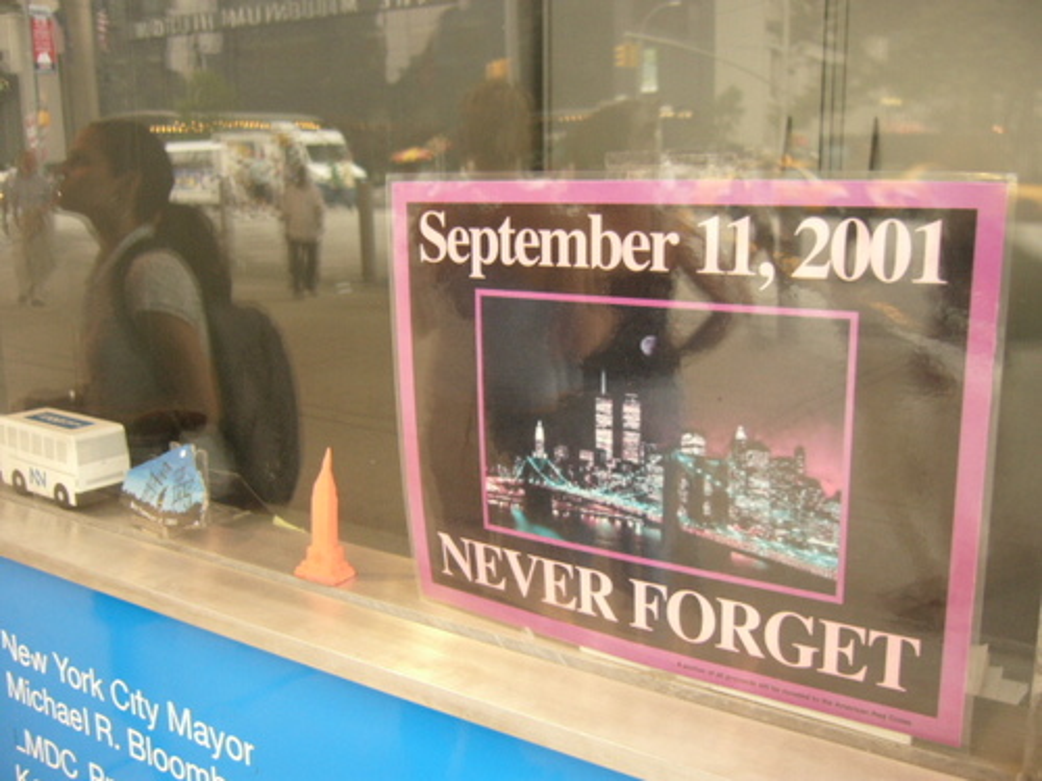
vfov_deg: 40.7
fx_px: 1054
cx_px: 521
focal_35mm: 35
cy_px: 390
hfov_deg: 52.6
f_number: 2.8
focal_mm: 5.8
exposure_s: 1/5
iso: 100
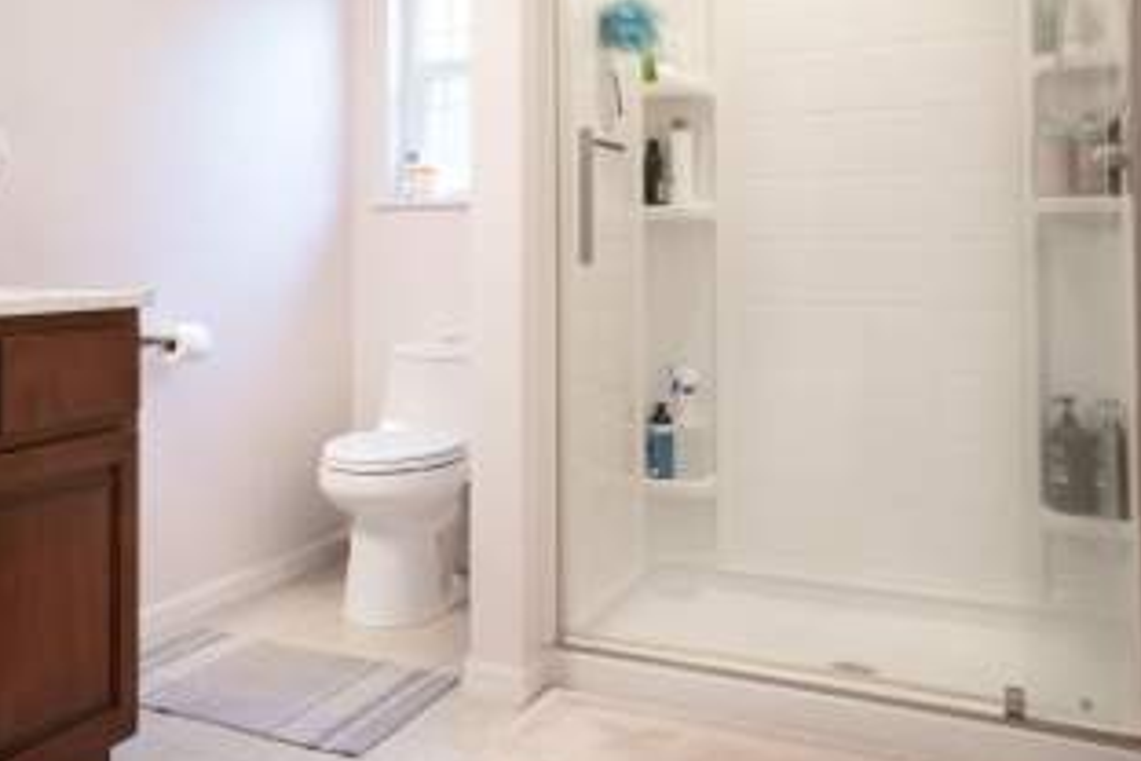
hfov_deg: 50.5
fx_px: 1173
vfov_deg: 35.4
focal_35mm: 37
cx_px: 336
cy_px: 221
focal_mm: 16
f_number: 2.8
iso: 1250
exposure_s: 1/100
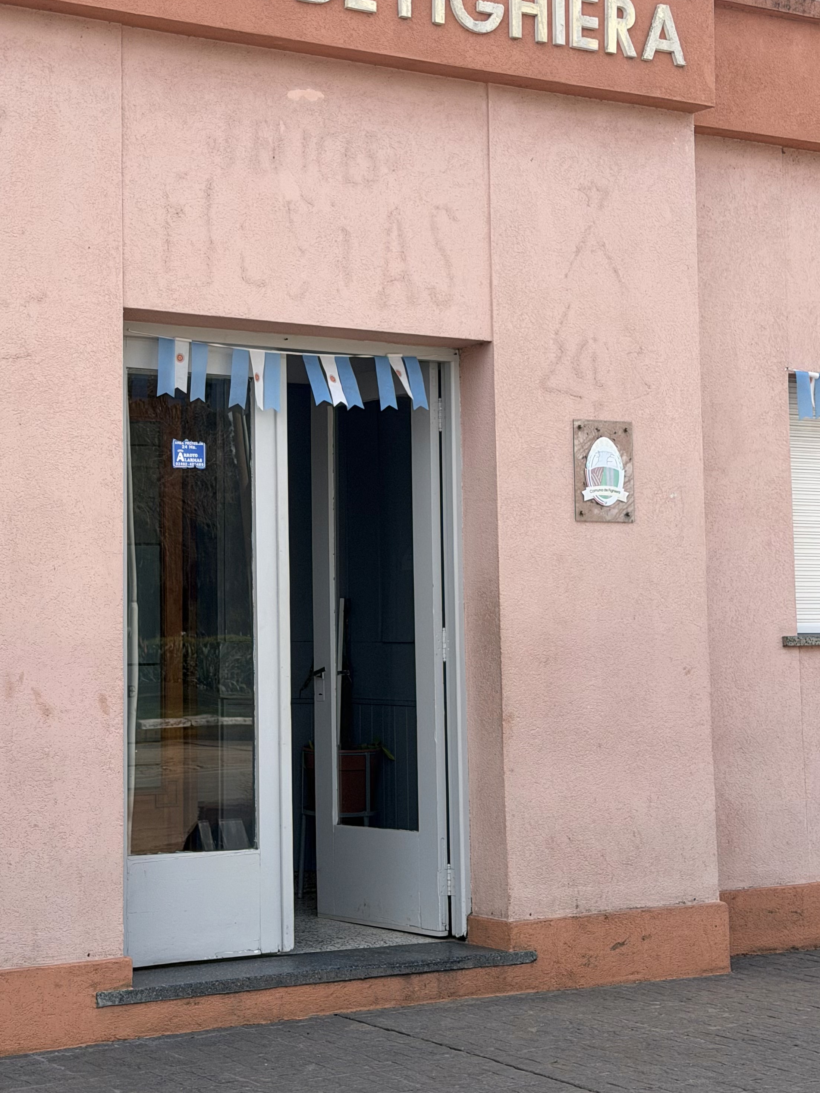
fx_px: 2085
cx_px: 283
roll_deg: +0.2
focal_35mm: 66
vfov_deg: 29.3
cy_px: 455
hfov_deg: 22.2
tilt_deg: +5.1
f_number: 1.78
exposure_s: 1/2415
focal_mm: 6.76
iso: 64
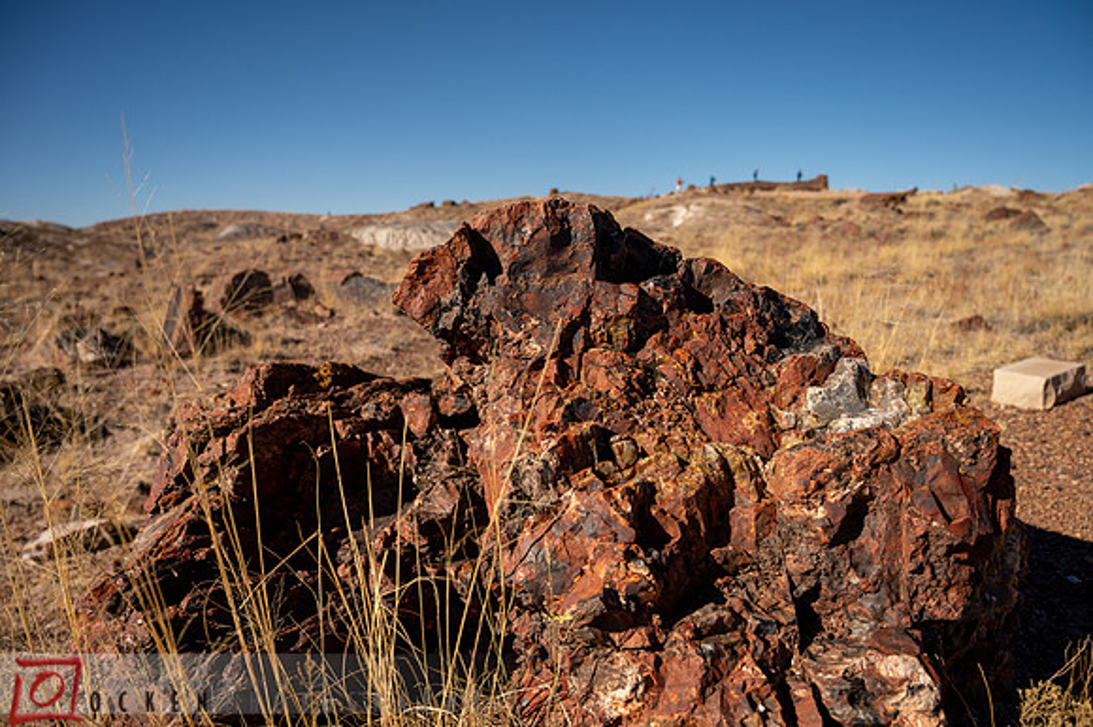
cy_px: 364
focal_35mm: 27
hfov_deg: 67.4
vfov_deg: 47.9
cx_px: 546
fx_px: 819
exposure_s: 1/2500
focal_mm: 27
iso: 200
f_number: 4
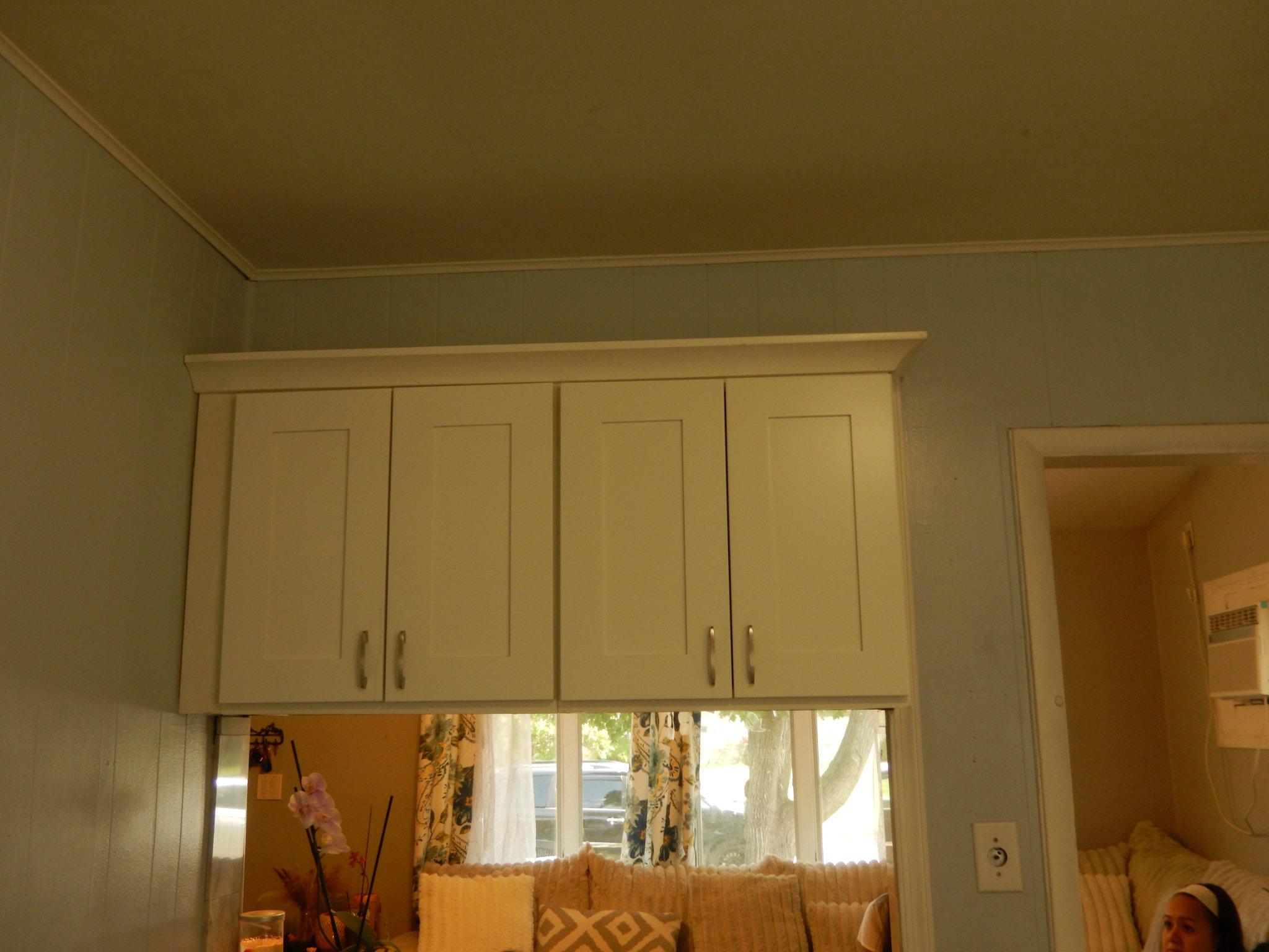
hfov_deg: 56.8
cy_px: 476
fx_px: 1173
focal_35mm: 32
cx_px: 634
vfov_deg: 44.2
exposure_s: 1/30
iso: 180
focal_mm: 5.7
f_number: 3.8
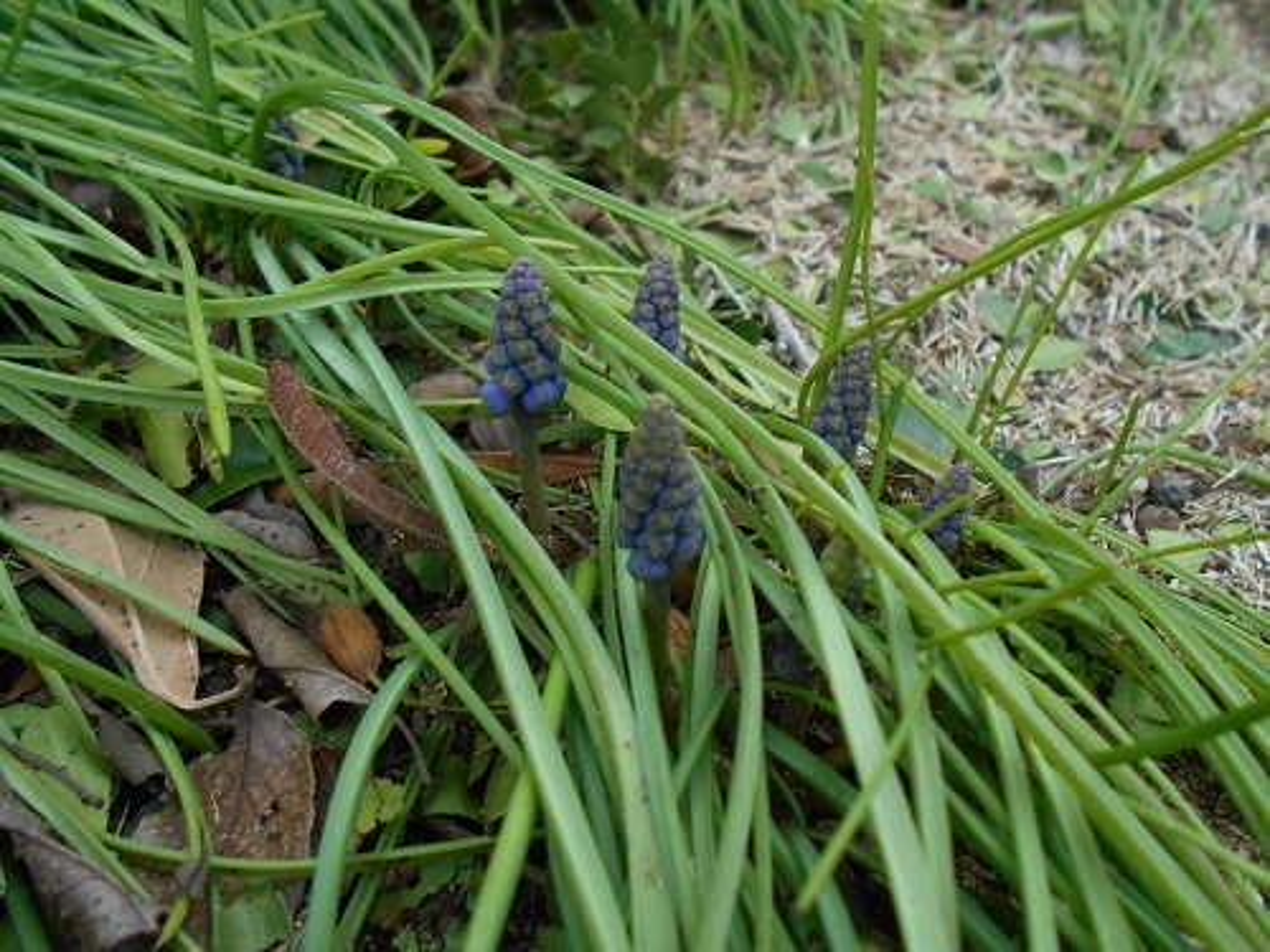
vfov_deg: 46.8
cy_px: 476
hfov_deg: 60.0
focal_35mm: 30
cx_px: 635
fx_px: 1101
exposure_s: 1/250
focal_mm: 5.1
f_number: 3.4
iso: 280
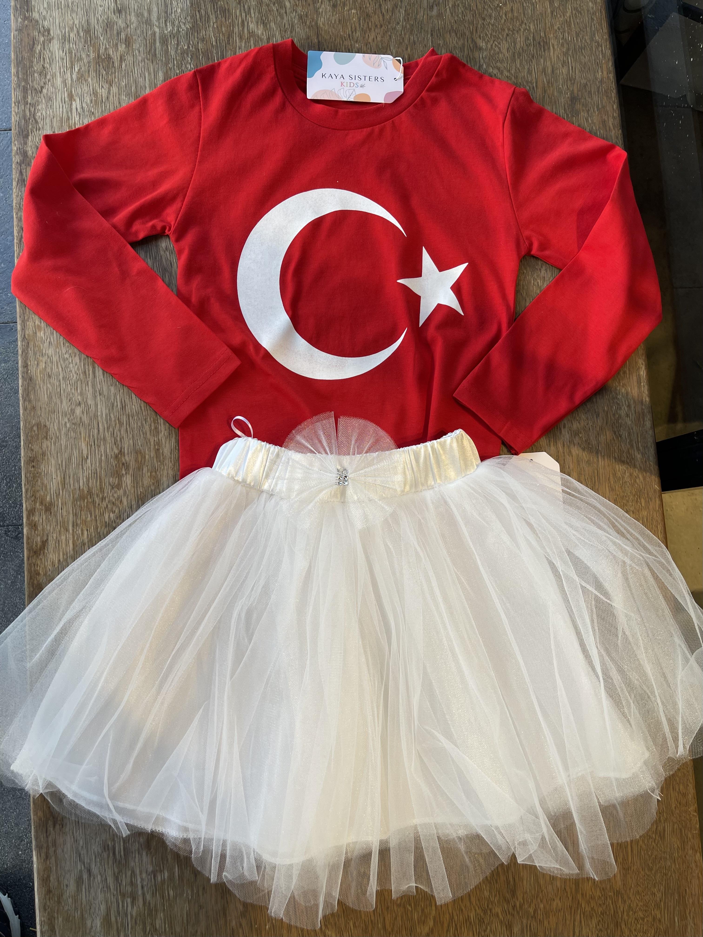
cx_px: 352
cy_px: 468
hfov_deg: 54.9
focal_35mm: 25
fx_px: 677
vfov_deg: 69.4
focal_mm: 5.1
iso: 32
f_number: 1.6
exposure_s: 1/135
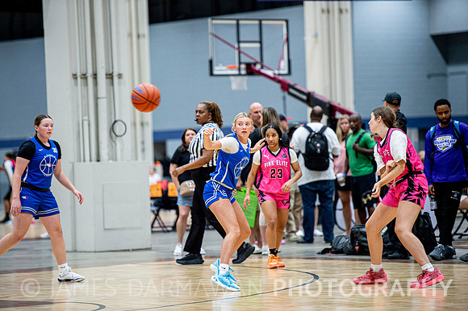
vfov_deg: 7.2
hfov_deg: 10.8
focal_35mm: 190
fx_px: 2468
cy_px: 156
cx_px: 234
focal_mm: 190
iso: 2000
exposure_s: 1/320
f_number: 2.8
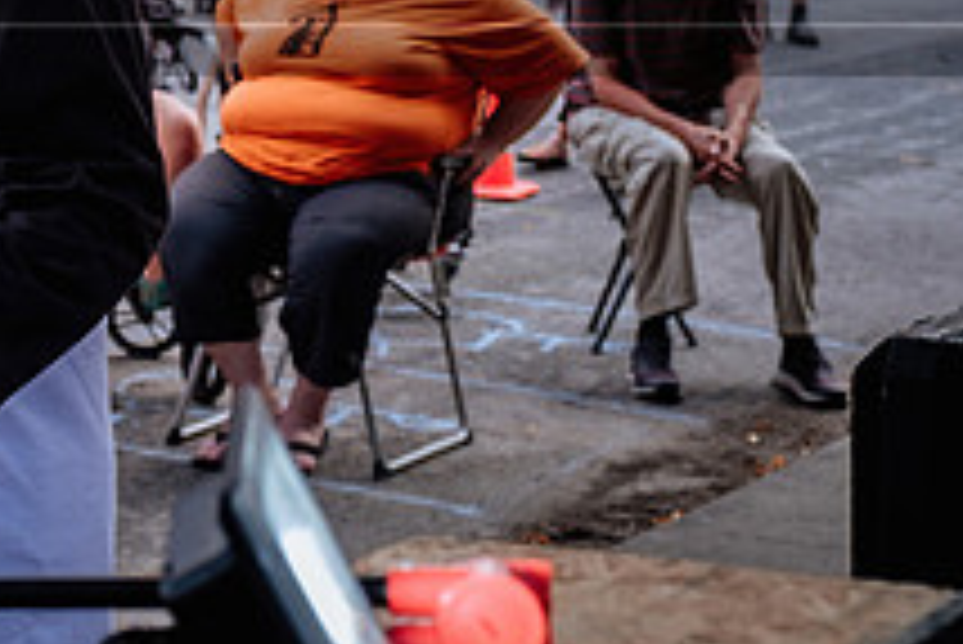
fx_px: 3480
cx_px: 117
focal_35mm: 130
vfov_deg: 10.4
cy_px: -155
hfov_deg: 15.6
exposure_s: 1/250
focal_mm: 32.1
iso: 400
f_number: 3.2
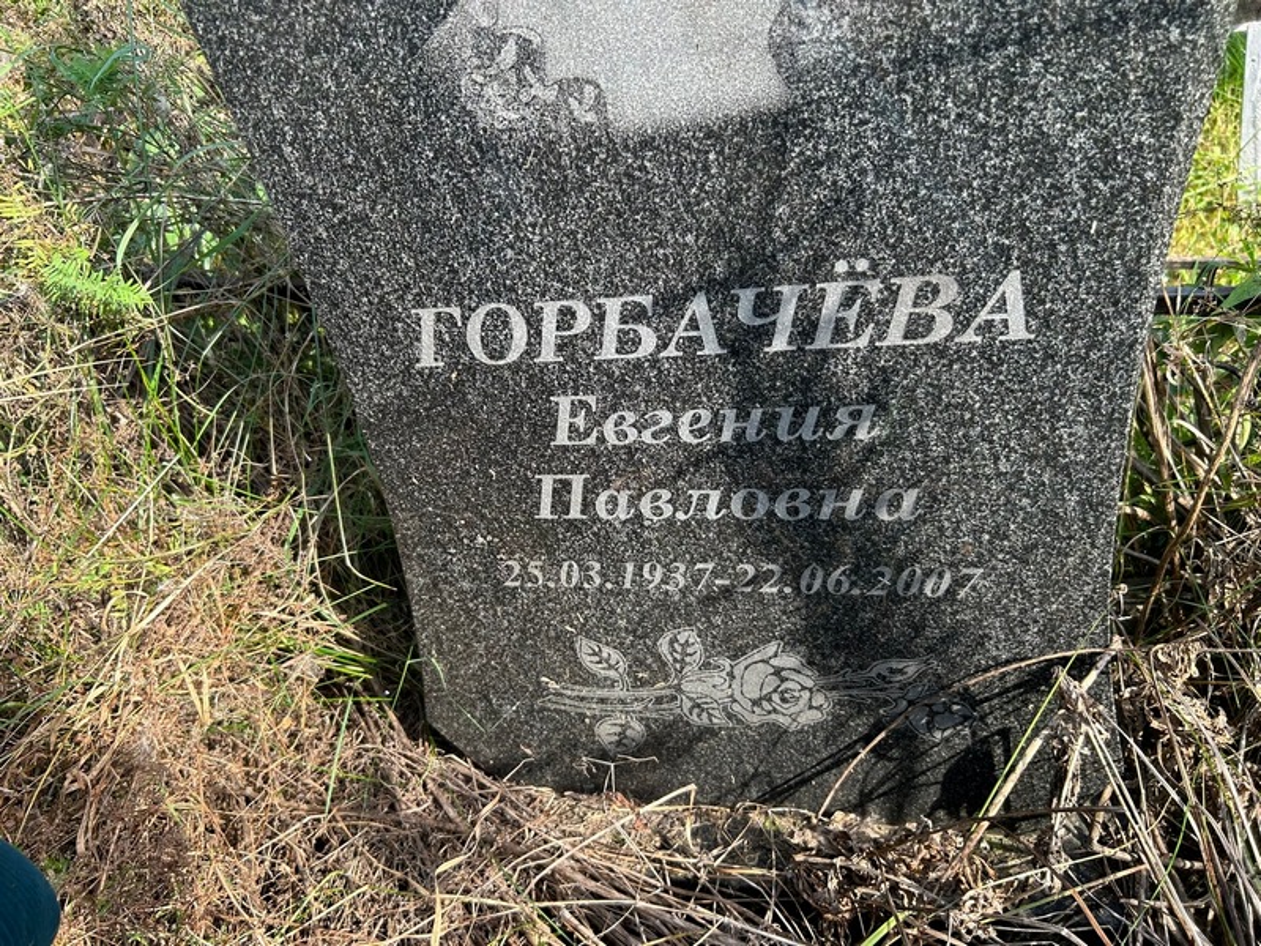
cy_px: 473
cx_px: 630
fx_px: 947
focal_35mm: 26
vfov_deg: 53.1
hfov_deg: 67.3
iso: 50
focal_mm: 5.7
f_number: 1.5
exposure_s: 1/473
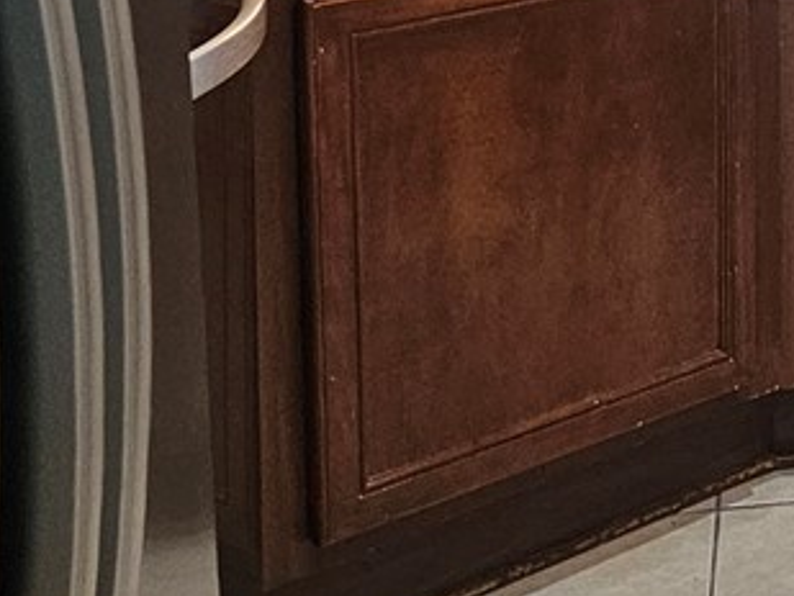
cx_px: 2007
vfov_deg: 12.0
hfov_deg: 12.4
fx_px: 2731
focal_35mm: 119
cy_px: -213
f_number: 1.7
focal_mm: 6.3
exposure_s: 1/120
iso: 250
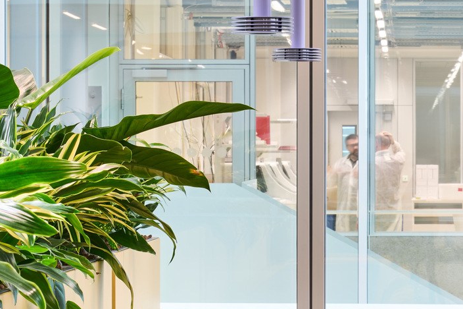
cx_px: 316
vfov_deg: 9.7
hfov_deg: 14.4
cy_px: 129
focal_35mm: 142
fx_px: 1826
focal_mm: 50
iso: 100
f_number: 11
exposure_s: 1/1.59
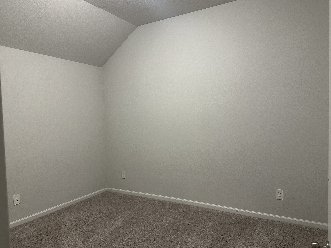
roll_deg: +0.9
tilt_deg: -3.4
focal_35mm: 25
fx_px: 239
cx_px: 171
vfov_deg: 54.9
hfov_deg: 69.4
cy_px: 126
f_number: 1.78
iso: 320
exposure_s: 1/60
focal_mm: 6.86
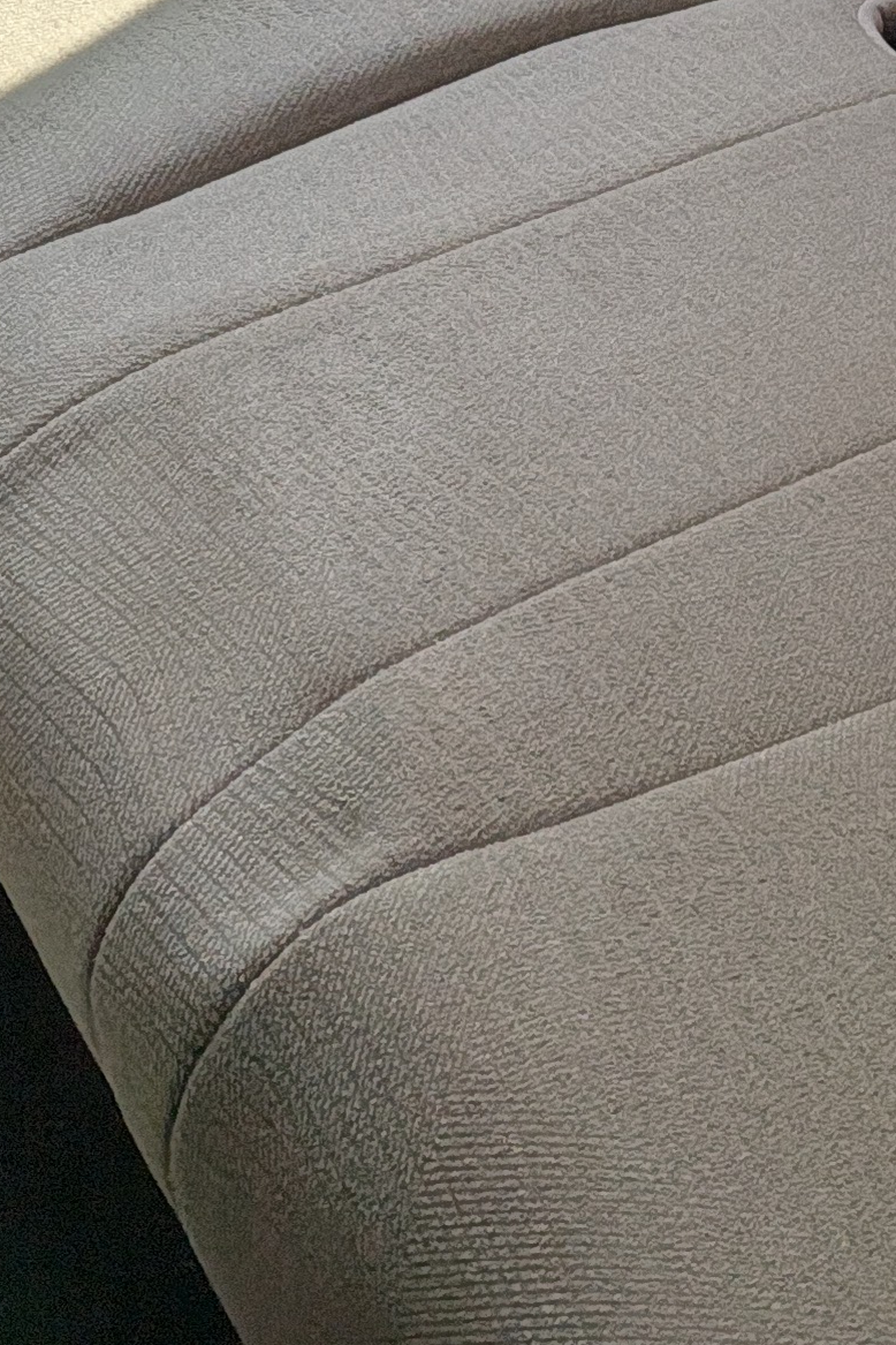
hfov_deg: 14.9
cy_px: -207
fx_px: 3061
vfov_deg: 23.0
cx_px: 1512
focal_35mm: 82
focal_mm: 5.28
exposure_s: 1/174
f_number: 1.7
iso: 22
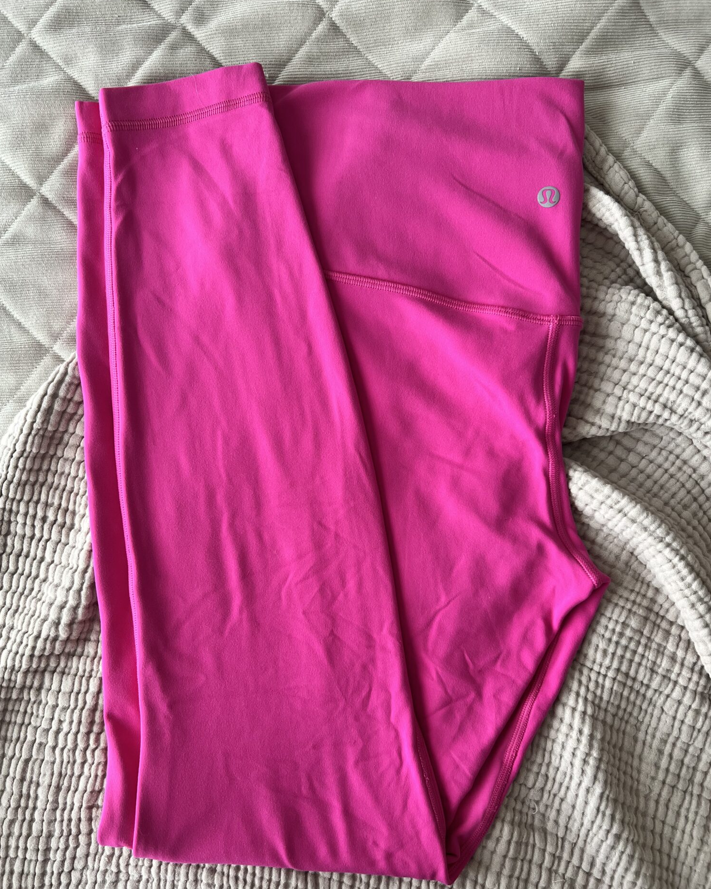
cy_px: 485
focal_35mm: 28
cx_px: 350
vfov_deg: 62.1
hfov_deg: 51.5
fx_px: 736
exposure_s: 1/121
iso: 125
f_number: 1.5
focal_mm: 5.7
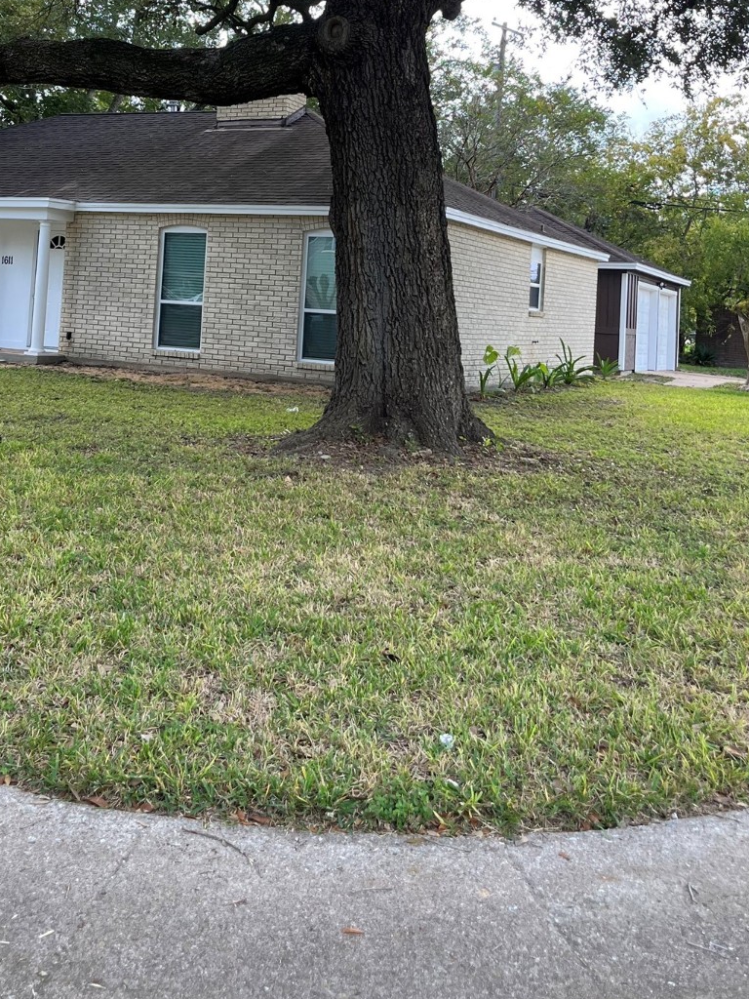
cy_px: 260
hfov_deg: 36.7
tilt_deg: +2.1
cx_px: 305
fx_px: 1125
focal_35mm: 39
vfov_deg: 46.3
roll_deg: -2.6
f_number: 1.6
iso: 50
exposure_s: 1/407
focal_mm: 5.1
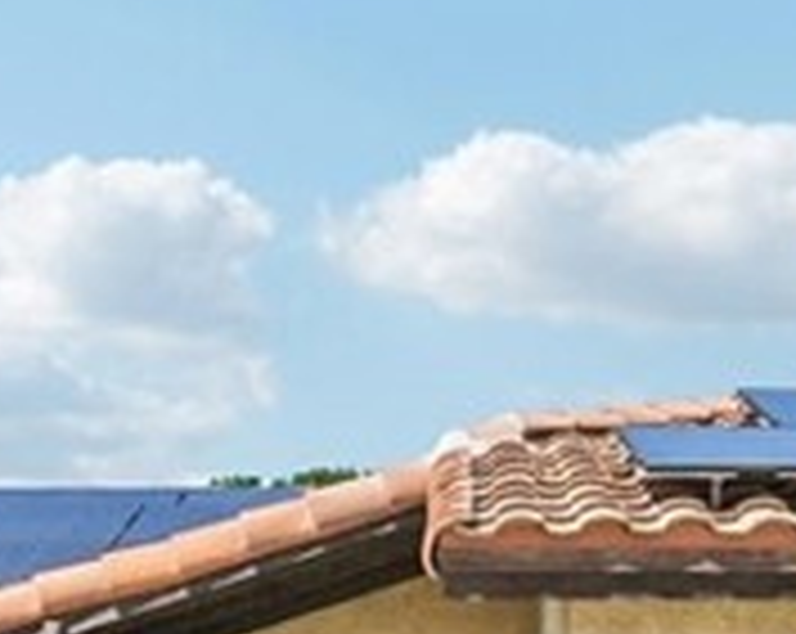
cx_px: 360
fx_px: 2046
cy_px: 670
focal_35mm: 87
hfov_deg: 22.0
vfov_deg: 17.1
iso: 3200
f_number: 16
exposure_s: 1/3000
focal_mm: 16
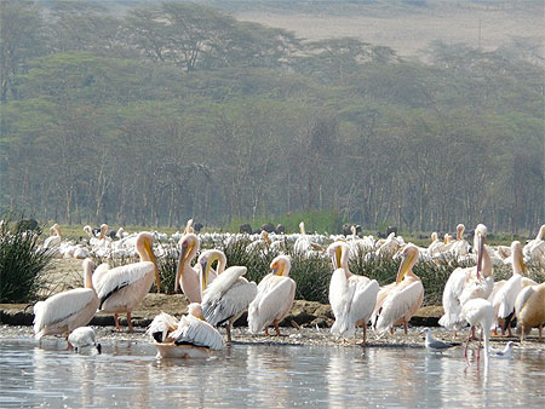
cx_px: 272
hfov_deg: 5.1
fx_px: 6175
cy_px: 204
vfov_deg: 3.8
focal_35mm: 392
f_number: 5.6
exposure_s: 1/400
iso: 100
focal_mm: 64.3
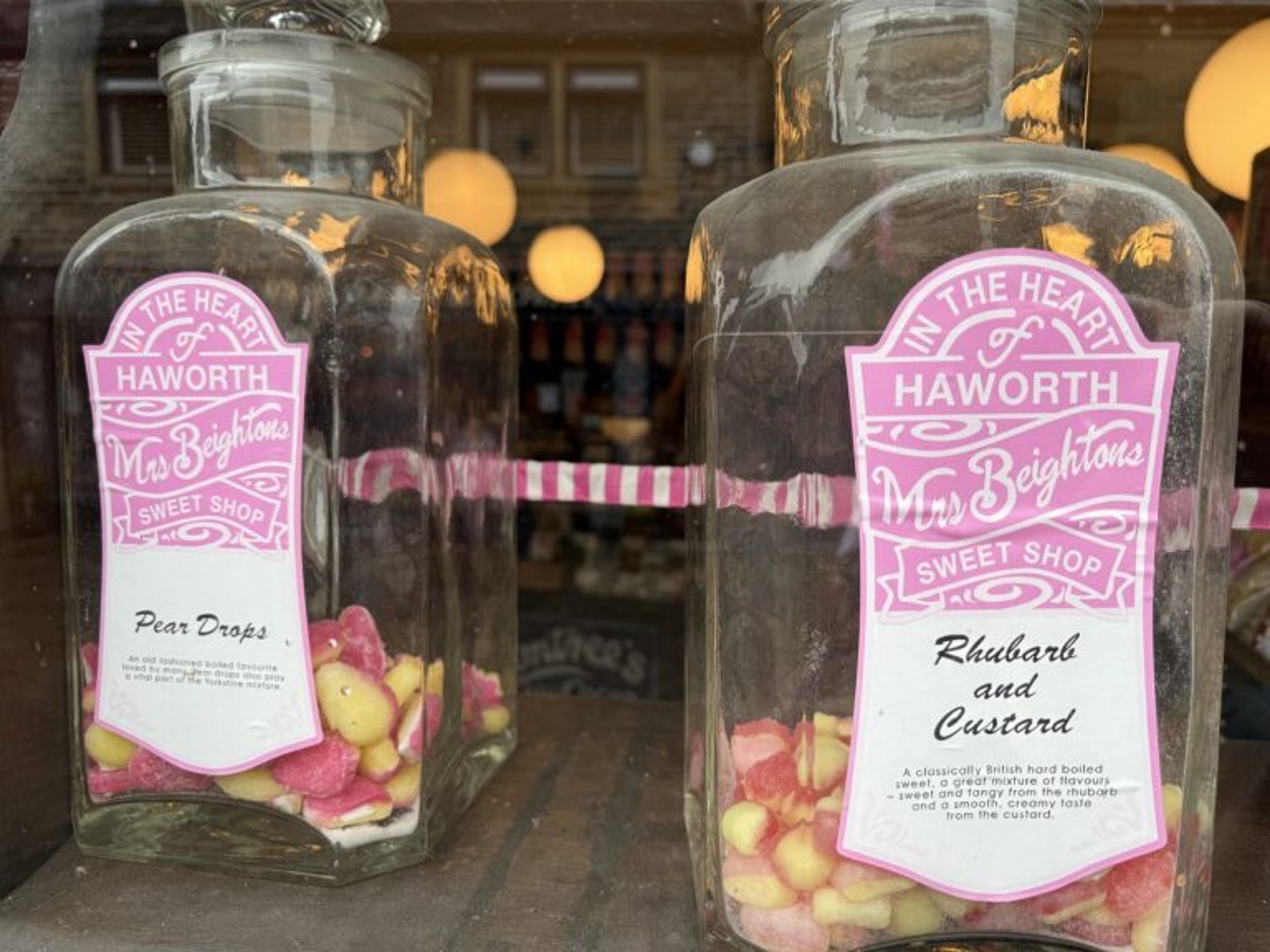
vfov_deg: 56.8
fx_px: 881
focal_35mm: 24
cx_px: 635
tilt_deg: -6.6
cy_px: 476
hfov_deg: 71.6
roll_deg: -0.8
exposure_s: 1/203
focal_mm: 6.76
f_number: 1.78
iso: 64
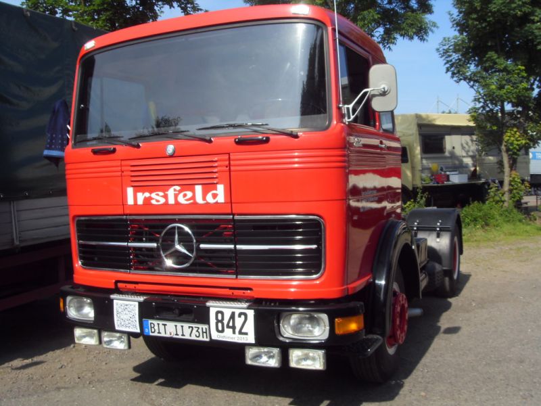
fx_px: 610
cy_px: 203
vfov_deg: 36.8
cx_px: 270
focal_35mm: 39
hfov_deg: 47.9
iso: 80
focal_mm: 6.6
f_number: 6.2
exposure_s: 1/250
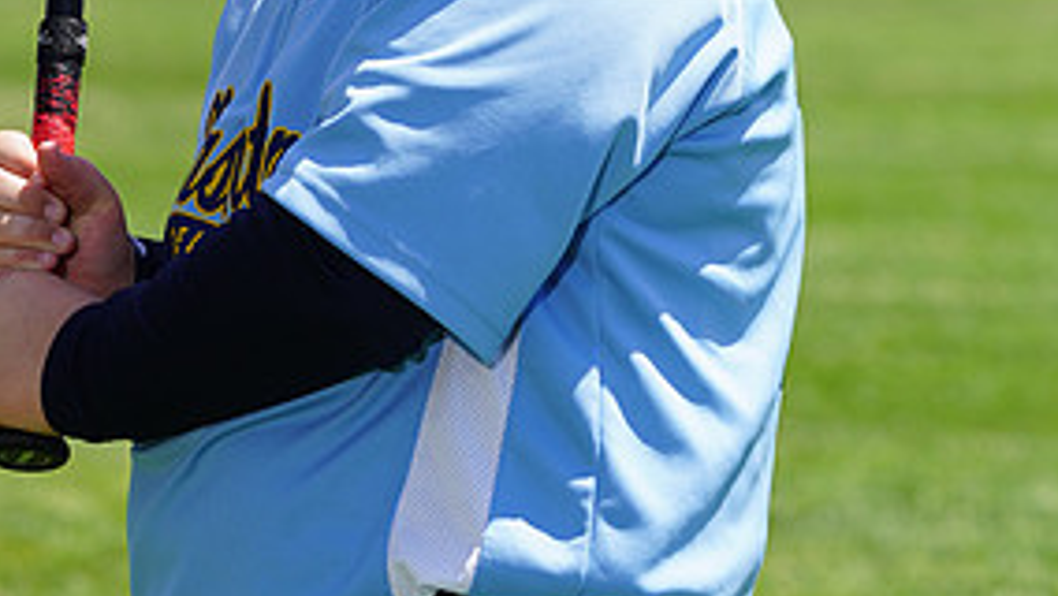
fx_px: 11871
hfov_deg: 5.1
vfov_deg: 2.9
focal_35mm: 423
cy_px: -127
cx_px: 414
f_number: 9
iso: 100
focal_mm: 198
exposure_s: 1/160
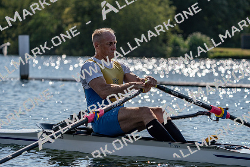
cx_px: 125
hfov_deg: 10.3
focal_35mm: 200
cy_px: 84
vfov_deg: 6.9
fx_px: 1389
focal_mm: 200
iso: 100
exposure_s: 1/1600
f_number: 5.6
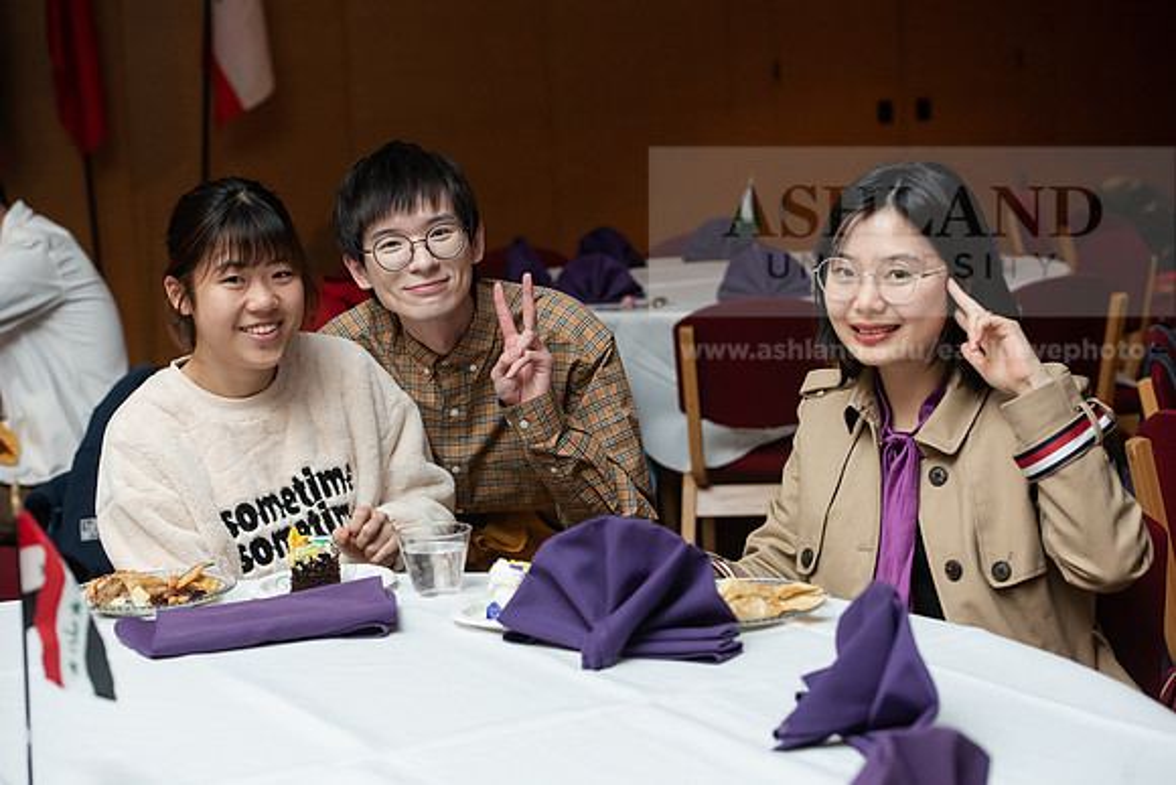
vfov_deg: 19.5
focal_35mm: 70
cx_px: 588
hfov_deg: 28.8
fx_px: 2287
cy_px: 392
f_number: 5.6
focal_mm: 70
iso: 2000
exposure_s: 1/160
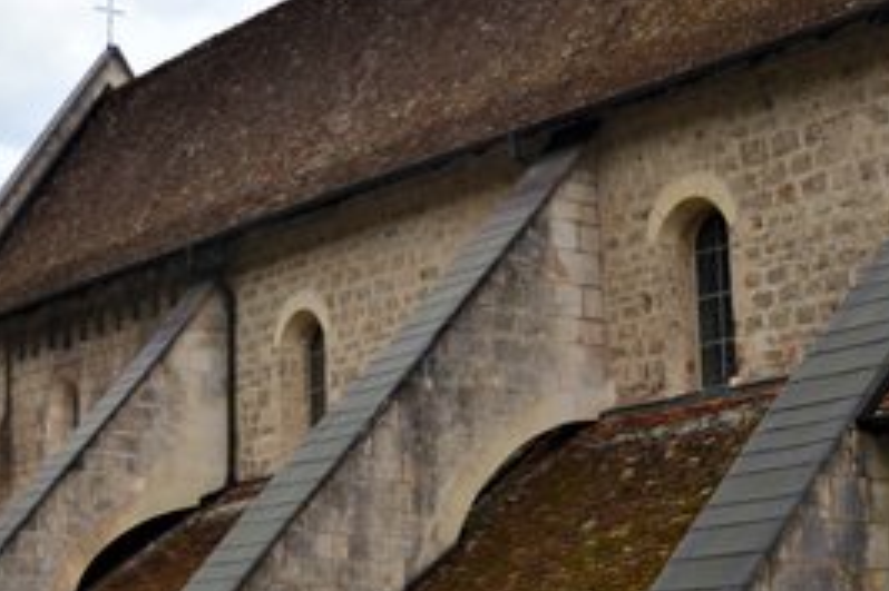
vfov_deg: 16.8
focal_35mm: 81
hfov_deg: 24.8
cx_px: 241
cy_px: 374
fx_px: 1999
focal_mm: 18
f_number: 3.5
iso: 320
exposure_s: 1/800
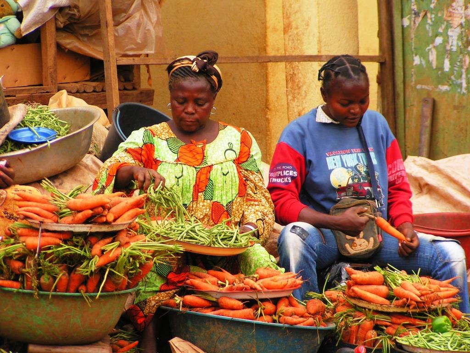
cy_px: 176
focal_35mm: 216
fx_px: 2933
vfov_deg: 6.9
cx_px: 235
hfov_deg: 9.2
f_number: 3.5
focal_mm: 33
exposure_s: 1/250
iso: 50
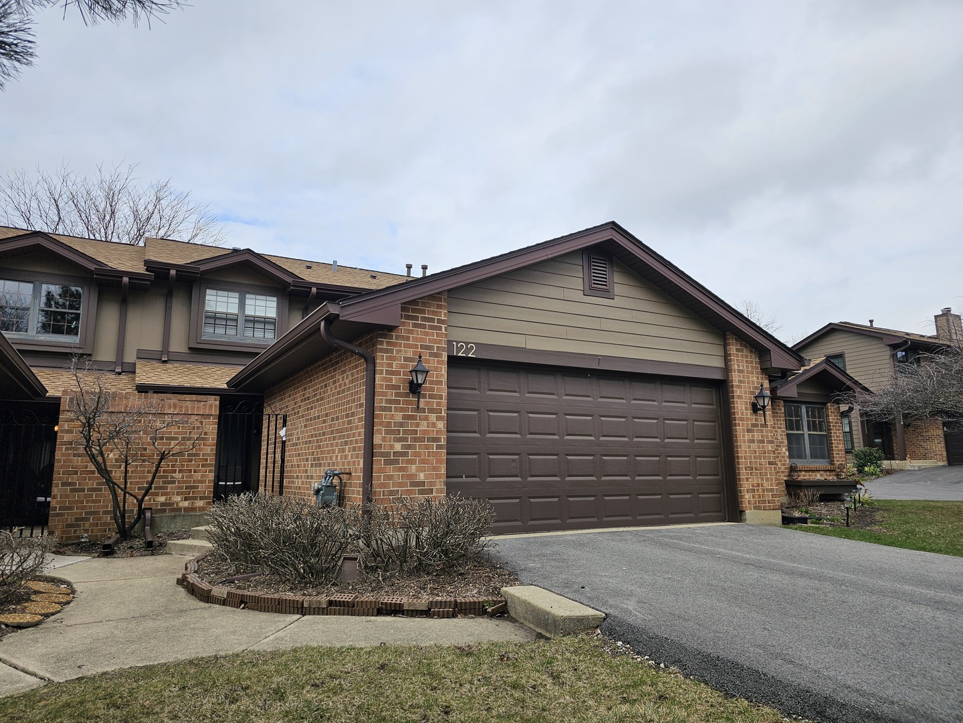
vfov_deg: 58.9
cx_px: 482
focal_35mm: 23
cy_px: 362
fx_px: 640
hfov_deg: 73.9
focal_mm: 6.3
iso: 10
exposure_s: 1/563
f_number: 1.7
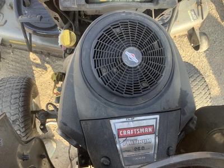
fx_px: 201
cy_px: 84
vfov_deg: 45.4
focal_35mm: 31
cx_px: 112
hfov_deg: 58.4
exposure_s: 1/120
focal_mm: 3.3
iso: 40
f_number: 2.4
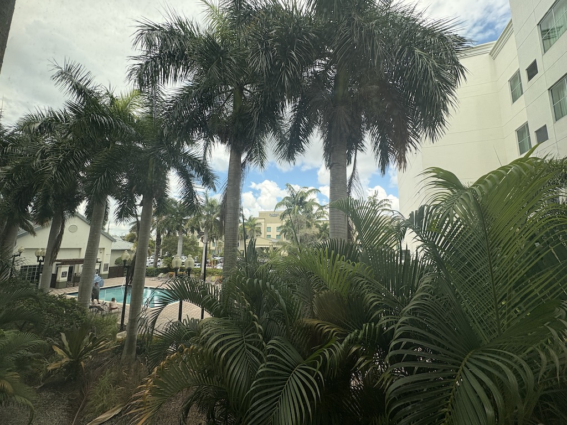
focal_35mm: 14
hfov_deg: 102.1
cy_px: 212
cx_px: 284
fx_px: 229
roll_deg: -0.2
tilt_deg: +8.2
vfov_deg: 85.7
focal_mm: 2.22
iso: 40
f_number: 2.2
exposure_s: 1/631
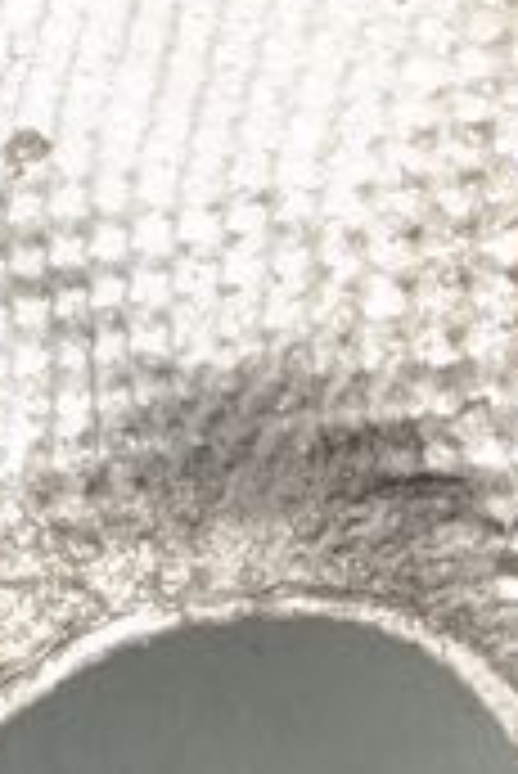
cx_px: -428
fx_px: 4006
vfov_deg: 11.0
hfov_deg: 7.2
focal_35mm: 186
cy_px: 297
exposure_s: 1/90
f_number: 1.68
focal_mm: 6.9
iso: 67
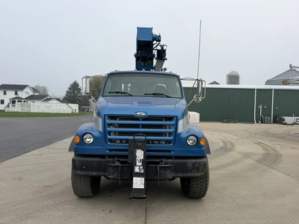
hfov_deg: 71.6
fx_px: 207
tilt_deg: -1.1
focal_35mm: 24
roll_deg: -1.1
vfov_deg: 56.8
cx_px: 150
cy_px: 112
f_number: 1.78
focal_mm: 6.76
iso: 80
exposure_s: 1/1770
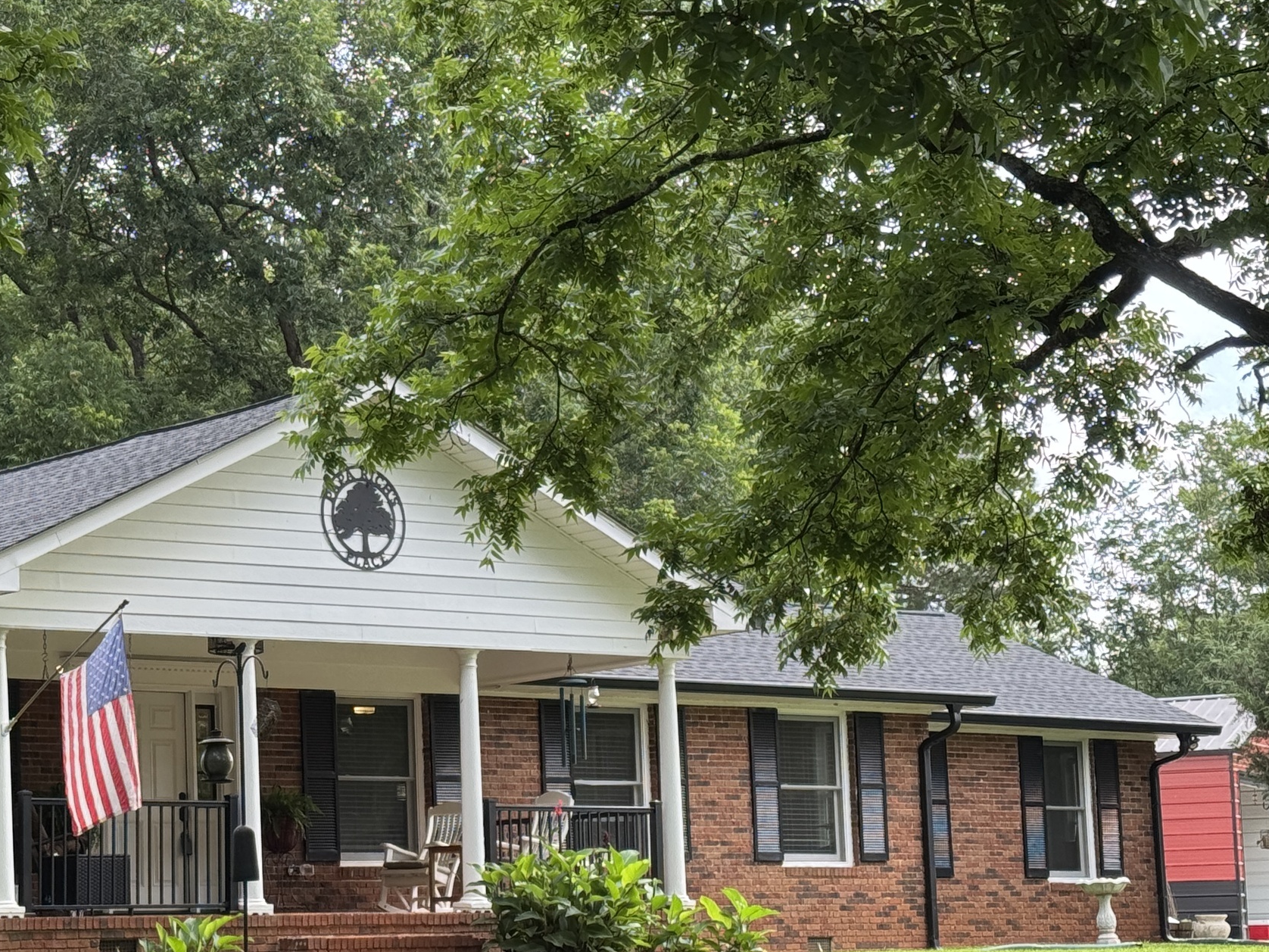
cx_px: 316
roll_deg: +1.6
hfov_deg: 22.1
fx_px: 3226
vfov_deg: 16.8
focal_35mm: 88
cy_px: 598
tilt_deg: +6.7
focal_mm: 6.76
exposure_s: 1/544
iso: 64
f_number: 1.78
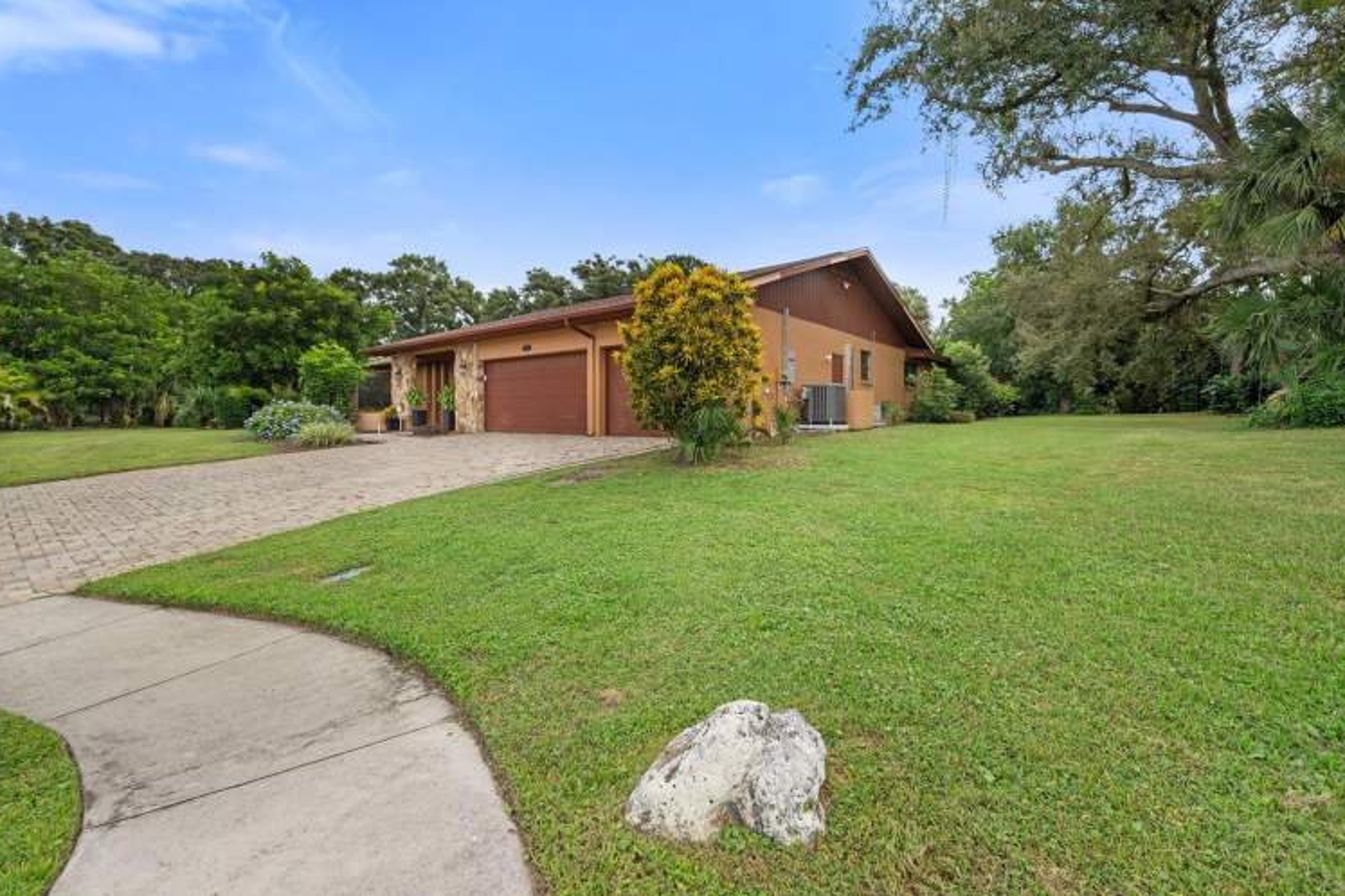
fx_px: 560
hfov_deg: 100.3
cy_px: 420
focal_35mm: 15
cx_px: 704
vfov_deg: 77.2
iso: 250
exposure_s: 1/640
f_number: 6.3
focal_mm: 14
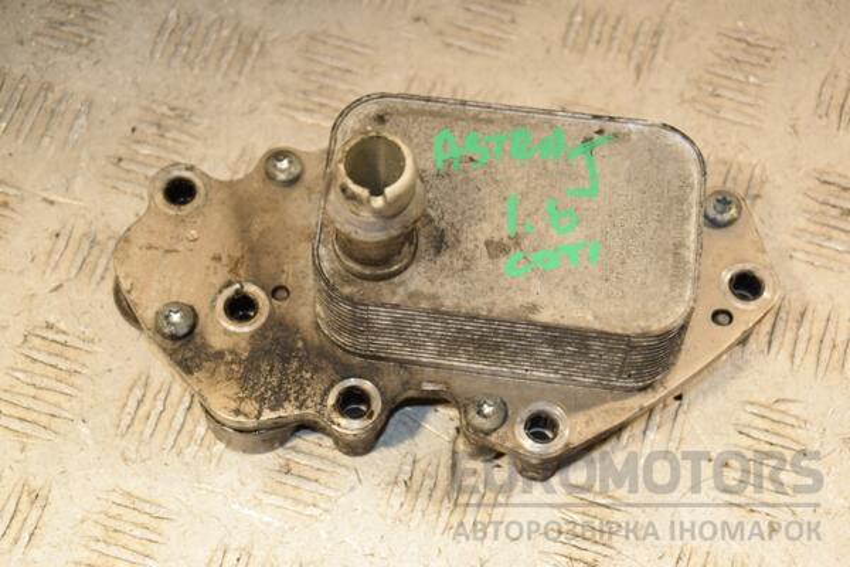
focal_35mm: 78
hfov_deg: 26.0
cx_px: 425
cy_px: 284
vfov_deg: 17.5
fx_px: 1842
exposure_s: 1/200
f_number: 5.6
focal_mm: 52
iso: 800
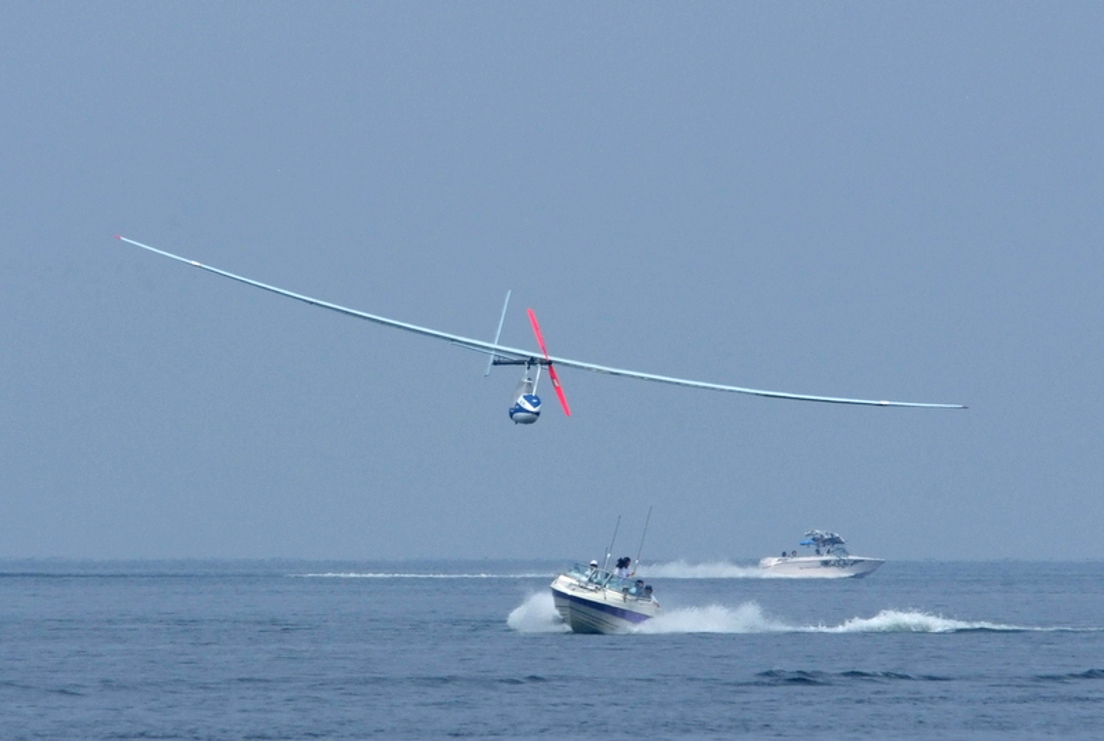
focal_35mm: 750
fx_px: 23047
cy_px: 370
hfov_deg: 2.7
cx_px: 552
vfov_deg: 1.8
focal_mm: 500
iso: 400
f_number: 16
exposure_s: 1/900
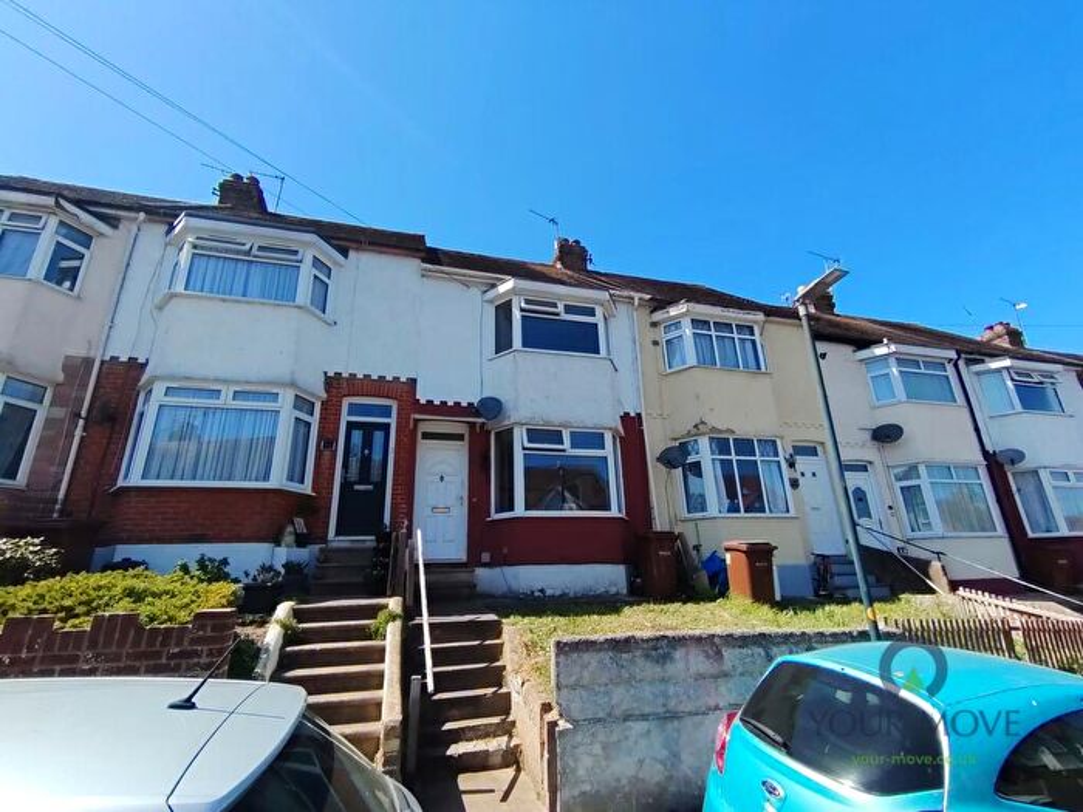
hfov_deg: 91.0
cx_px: 542
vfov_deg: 74.7
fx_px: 532
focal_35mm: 17
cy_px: 406
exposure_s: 1/1073
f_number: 2.2
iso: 100
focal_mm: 1.42
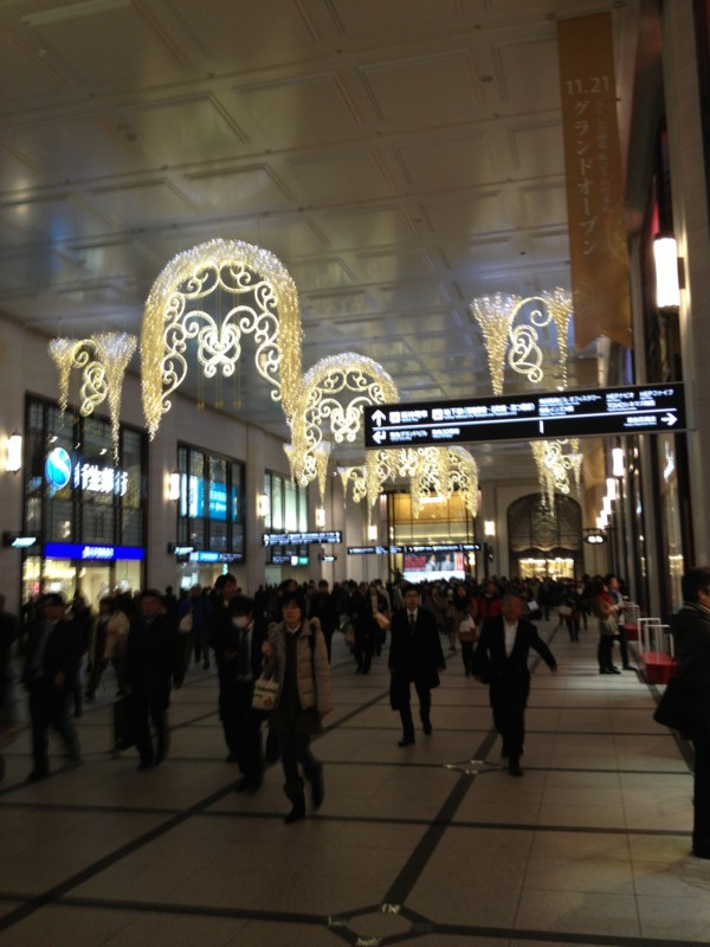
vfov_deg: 52.6
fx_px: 957
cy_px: 474
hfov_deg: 40.7
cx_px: 355
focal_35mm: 35
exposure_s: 1/20
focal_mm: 4.28
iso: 50
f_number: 2.4
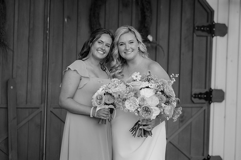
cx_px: 107
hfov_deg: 24.0
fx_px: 567
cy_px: 86
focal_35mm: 85
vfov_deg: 16.1
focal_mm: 50
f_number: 1.8
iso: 1000
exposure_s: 1/5000
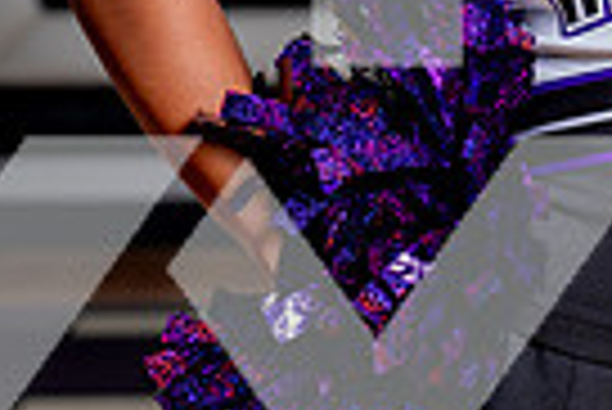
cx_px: 576
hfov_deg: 6.8
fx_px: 5139
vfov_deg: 4.5
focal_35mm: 302
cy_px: -169
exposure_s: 1/250
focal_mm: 70
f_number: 4
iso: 100
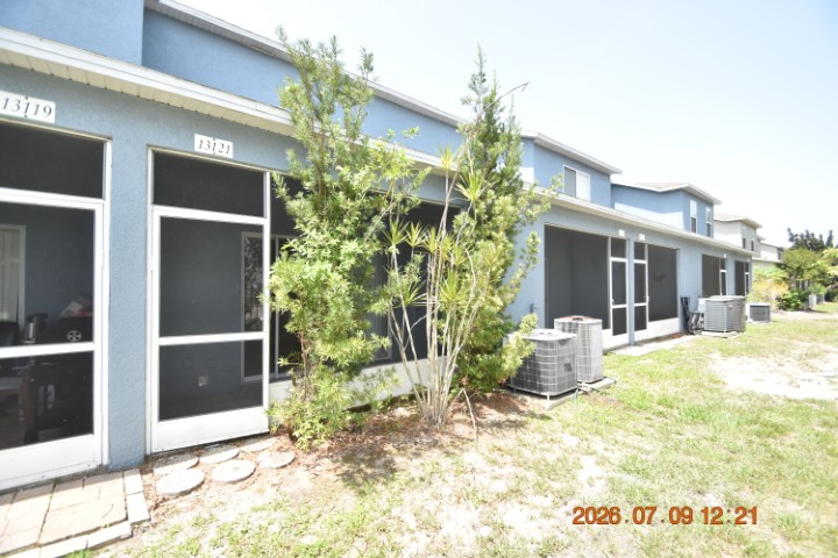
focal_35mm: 15
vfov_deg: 77.3
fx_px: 349
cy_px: 279
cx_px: 419
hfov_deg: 100.4
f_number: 3.5
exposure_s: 1/2000
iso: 800
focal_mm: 10
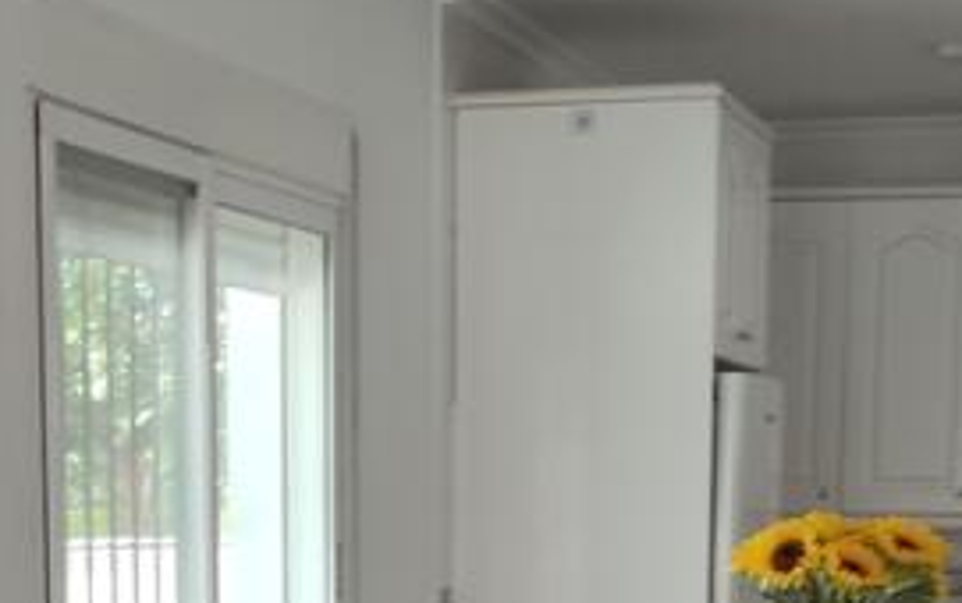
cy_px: 940
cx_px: 504
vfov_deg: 12.4
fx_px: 2624
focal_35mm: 100
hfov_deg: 20.8
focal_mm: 6.04
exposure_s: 1/50
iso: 65
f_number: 1.9
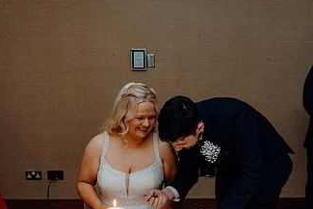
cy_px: 150
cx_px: 169
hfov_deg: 39.6
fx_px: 435
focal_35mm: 50
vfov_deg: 26.8
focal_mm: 28
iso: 2500
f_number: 3.5
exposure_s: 1/160
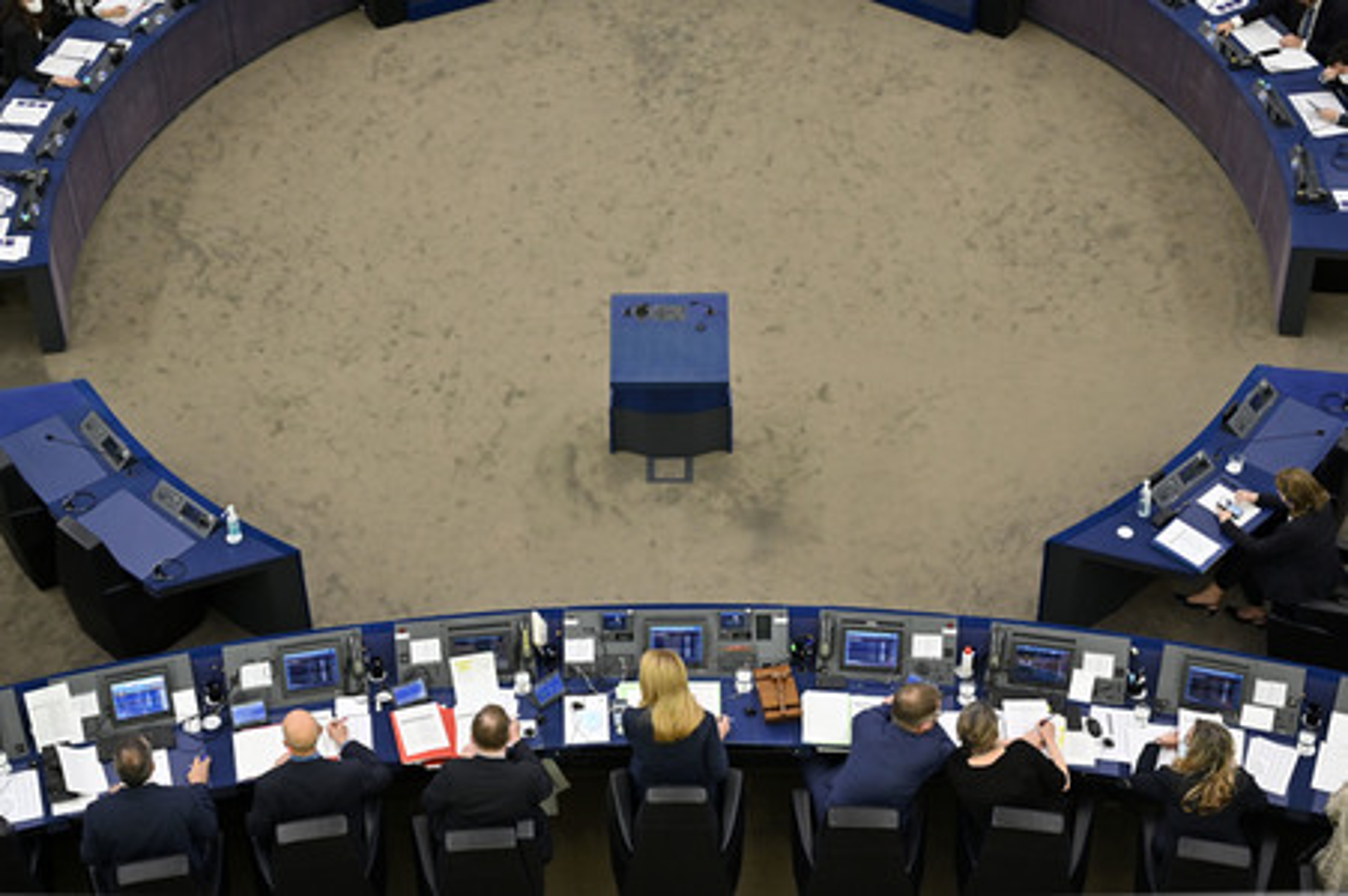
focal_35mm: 59
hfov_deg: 34.0
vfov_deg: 23.0
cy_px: 448
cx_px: 674
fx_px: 2208
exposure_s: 1/320
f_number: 4
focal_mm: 59
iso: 1250
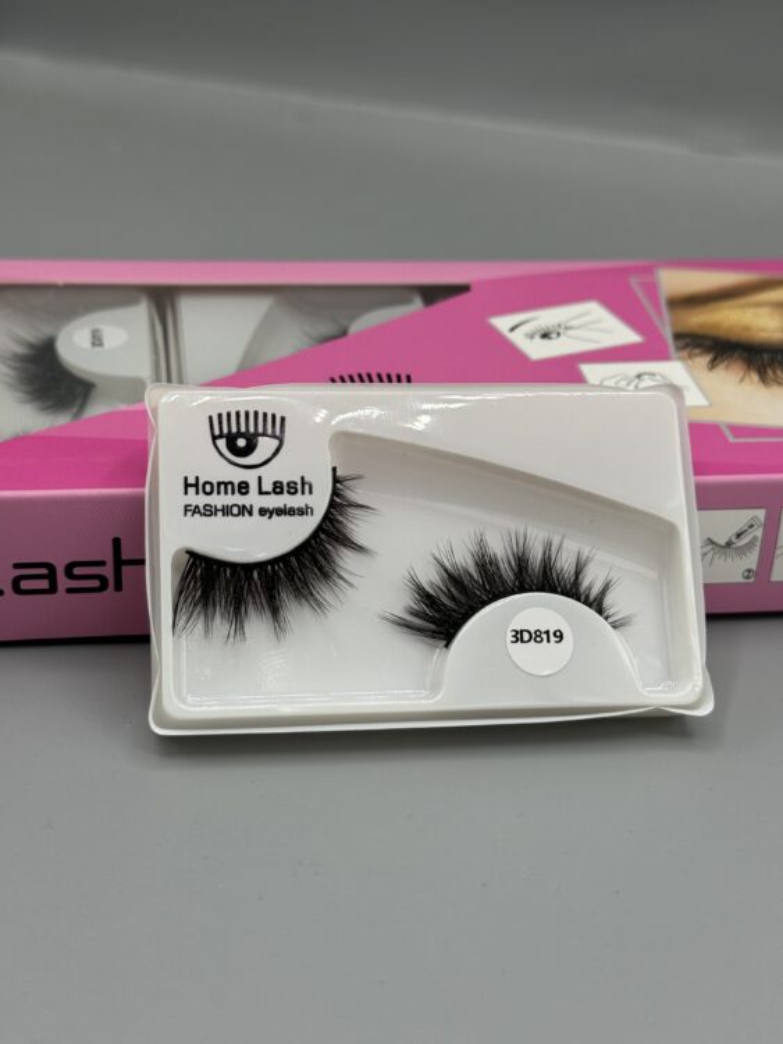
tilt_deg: -31.3
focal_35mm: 48
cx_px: 392
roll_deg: -2.8
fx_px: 1447
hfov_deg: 30.3
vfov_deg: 39.6
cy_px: 522
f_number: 1.78
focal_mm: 6.86
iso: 64
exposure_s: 1/1427
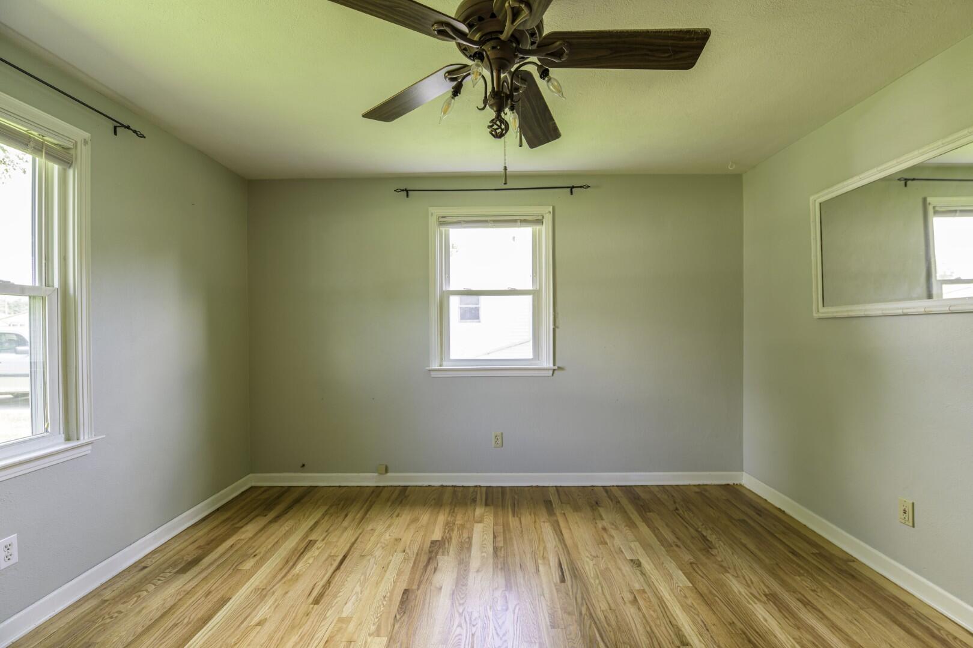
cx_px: 486
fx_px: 405
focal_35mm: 15
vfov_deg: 77.3
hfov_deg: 100.4
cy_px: 324
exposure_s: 1/13
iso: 100
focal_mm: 15
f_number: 5.6
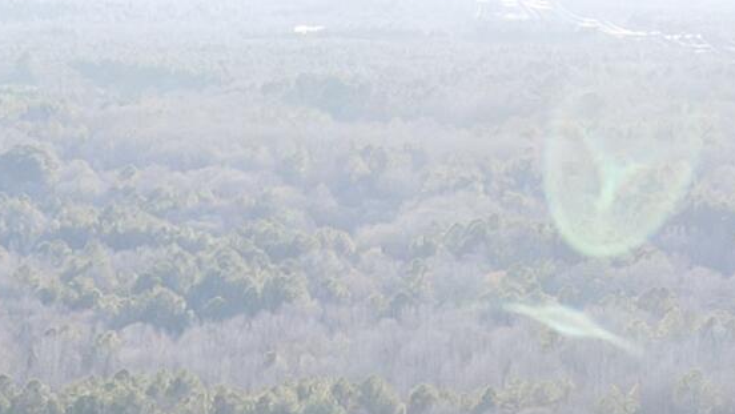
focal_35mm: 142
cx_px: 344
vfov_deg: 7.9
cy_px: 1008
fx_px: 2769
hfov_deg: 15.1
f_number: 2.8
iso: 100
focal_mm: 4.5
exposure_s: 1/100
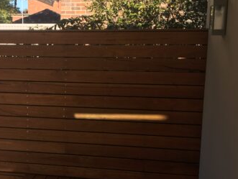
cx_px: 50
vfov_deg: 26.1
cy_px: 101
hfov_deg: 33.4
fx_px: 385
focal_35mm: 56
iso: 25
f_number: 2.2
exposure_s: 1/712
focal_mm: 4.15
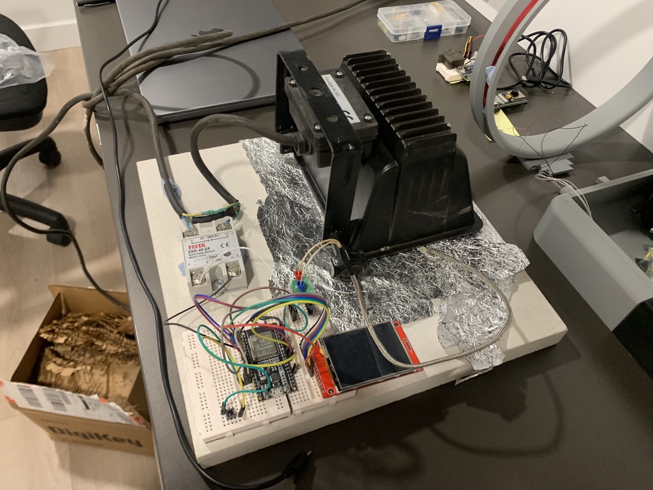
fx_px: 490
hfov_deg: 67.3
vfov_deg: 53.1
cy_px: 245
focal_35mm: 26
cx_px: 326
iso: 250
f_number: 1.8
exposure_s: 1/50
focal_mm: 4.25
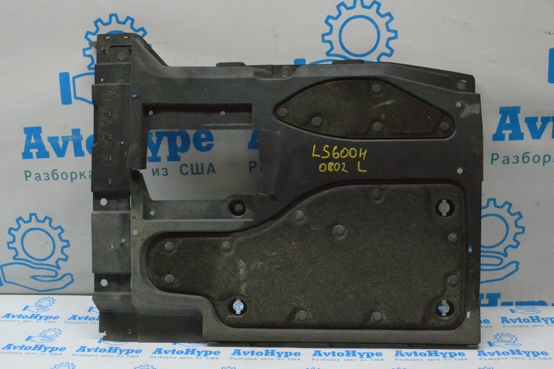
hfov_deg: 53.1
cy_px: 184
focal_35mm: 36
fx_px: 554
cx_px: 277
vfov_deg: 36.9
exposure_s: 1/160
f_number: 13
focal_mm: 24
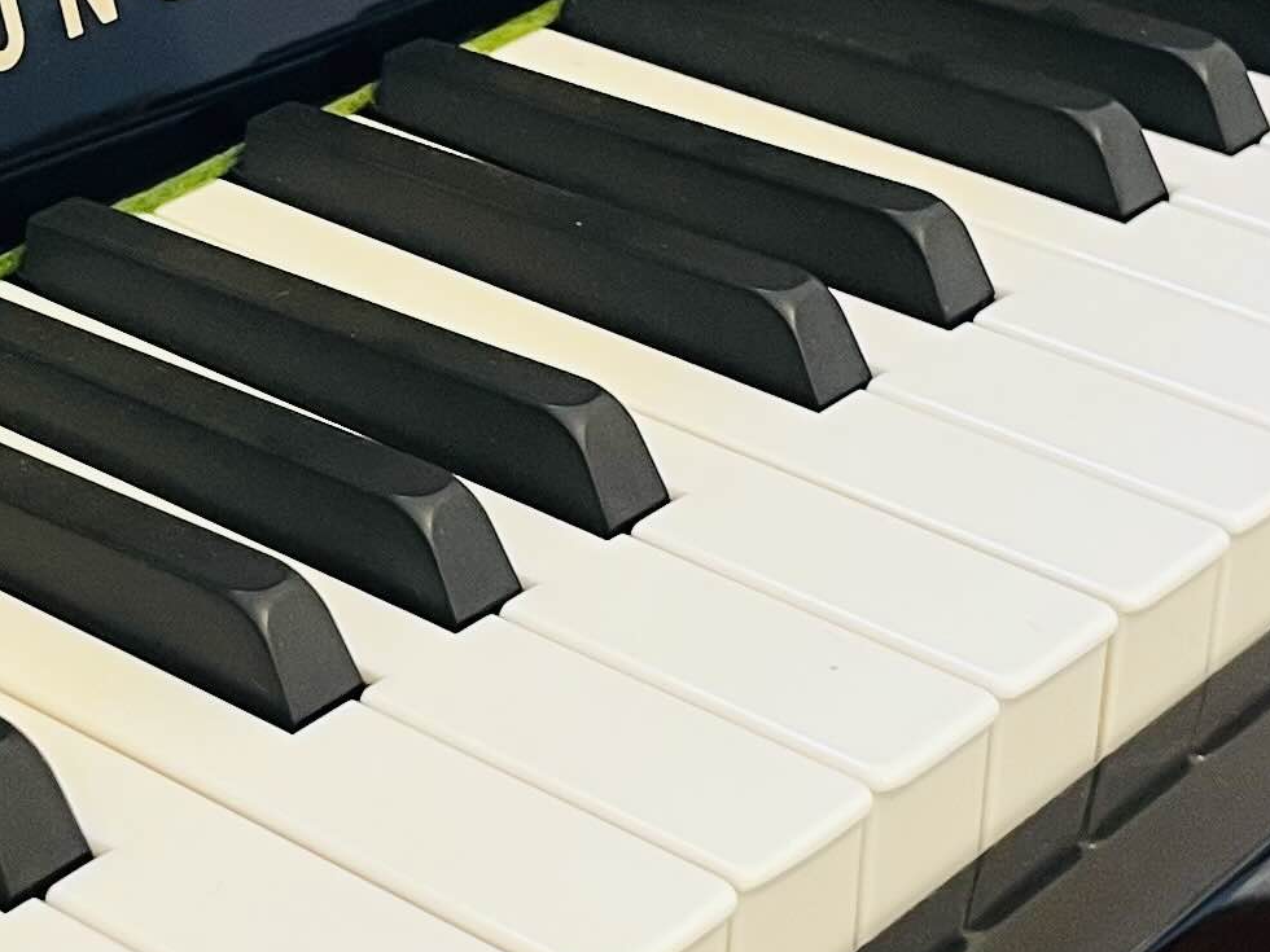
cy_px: 332
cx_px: 330
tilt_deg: -29.2
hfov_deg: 18.3
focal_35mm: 107
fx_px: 3926
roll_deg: -3.1
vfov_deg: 13.8
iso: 125
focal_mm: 5.1
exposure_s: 1/50
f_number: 1.6
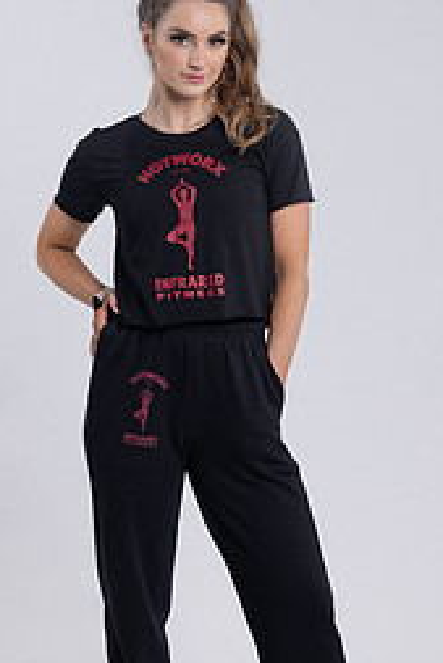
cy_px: 359
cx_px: 262
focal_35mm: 151
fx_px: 2783
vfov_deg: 13.6
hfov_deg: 9.1
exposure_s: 1/125
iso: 125
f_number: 4
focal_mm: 85
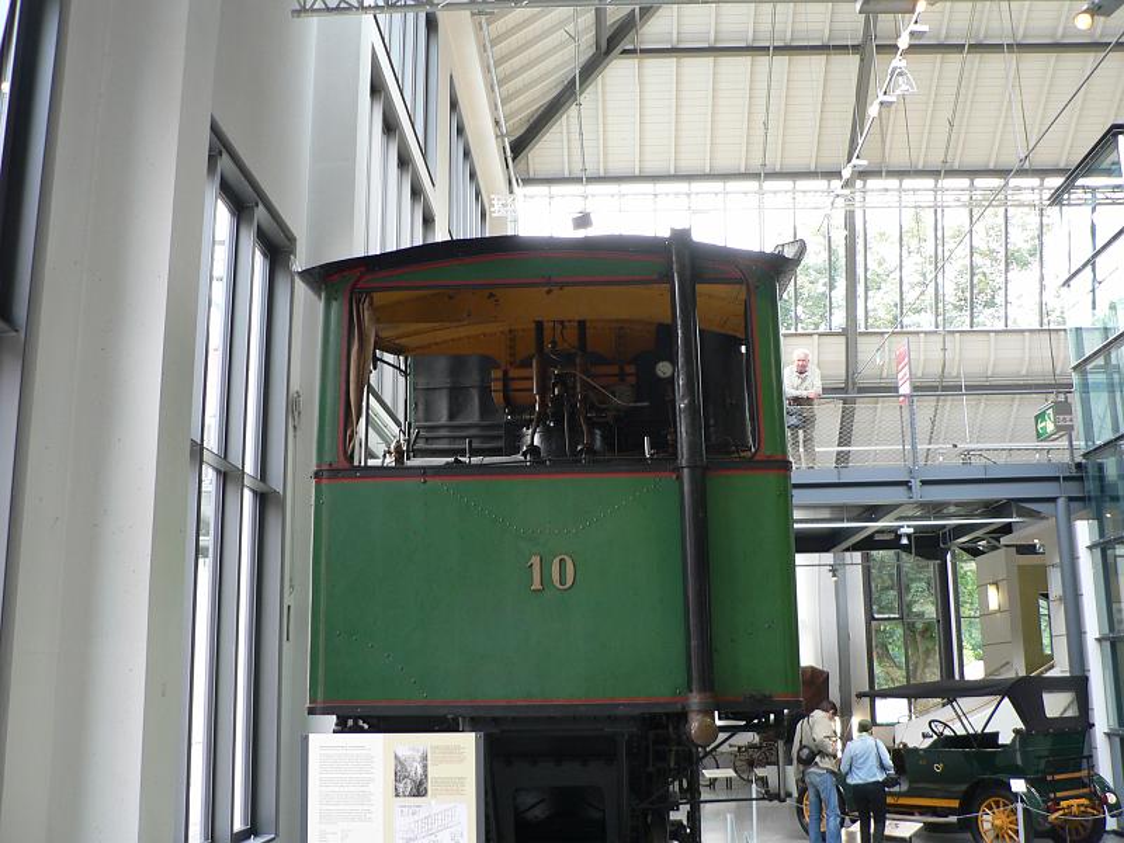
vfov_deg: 39.7
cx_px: 562
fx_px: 1169
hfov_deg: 51.4
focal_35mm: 36
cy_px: 422
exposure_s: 1/40
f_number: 2.8
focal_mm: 6
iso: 80
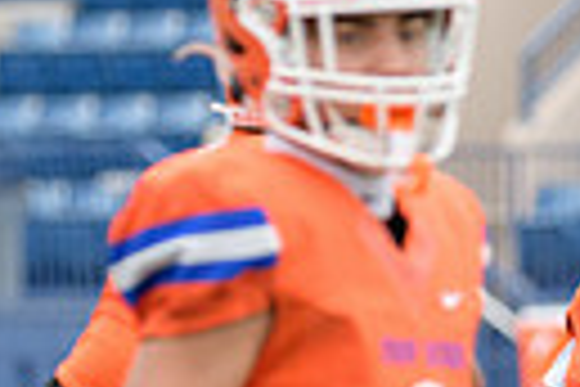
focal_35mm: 765
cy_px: 520
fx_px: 12324
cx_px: 746
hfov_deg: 2.7
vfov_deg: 1.8
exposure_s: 1/1000
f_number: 3.5
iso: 500
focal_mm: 170
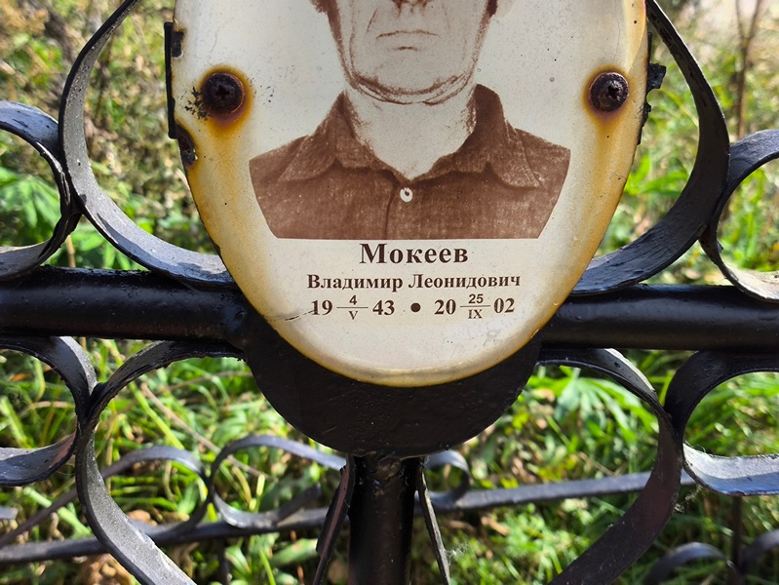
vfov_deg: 29.1
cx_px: 390
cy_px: 292
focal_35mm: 50
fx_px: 1126
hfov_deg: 38.2
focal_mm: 4.71
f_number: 1.7
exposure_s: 1/579
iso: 50
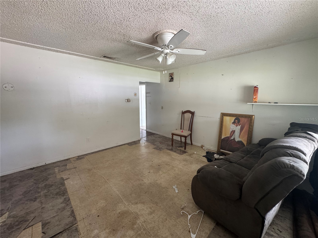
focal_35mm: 14
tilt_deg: -9.3
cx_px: 159
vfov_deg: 85.7
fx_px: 129
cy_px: 119
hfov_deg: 102.1
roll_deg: -0.4
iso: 400
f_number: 2.2
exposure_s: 1/60
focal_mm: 2.22
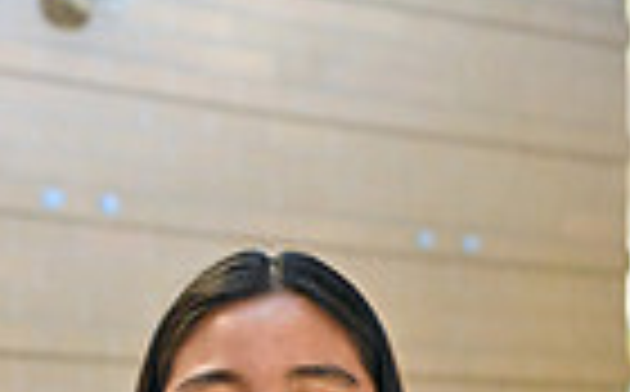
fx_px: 3034
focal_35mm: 177
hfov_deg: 11.8
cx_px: 238
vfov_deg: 7.0
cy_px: 946
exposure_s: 1/160
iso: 10000
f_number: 4
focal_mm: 54
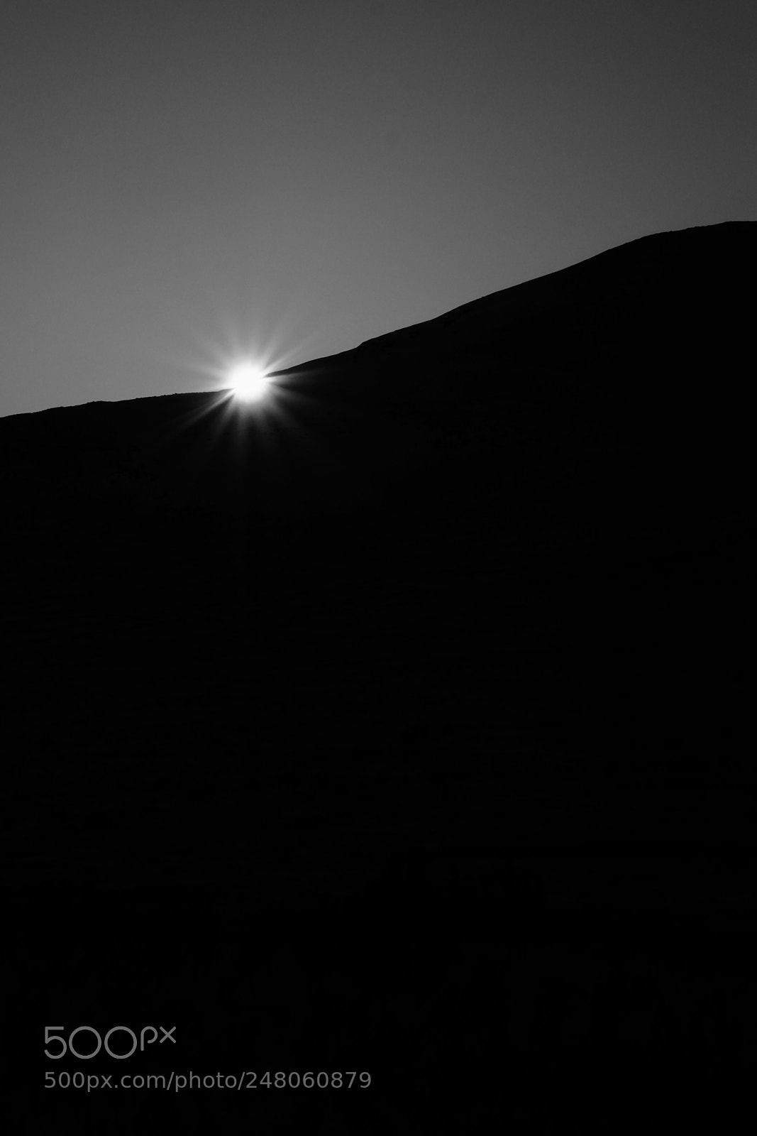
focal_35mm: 126
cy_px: 568
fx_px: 3973
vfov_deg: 16.3
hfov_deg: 10.9
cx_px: 378
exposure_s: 1/1900
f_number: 14
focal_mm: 83.8
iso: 400
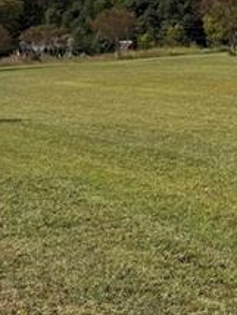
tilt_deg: -5.1
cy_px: 97
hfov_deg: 16.9
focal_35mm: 86
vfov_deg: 22.6
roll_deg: +1.0
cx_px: 231
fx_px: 784
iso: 80
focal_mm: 6.76
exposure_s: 1/7353
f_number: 1.78
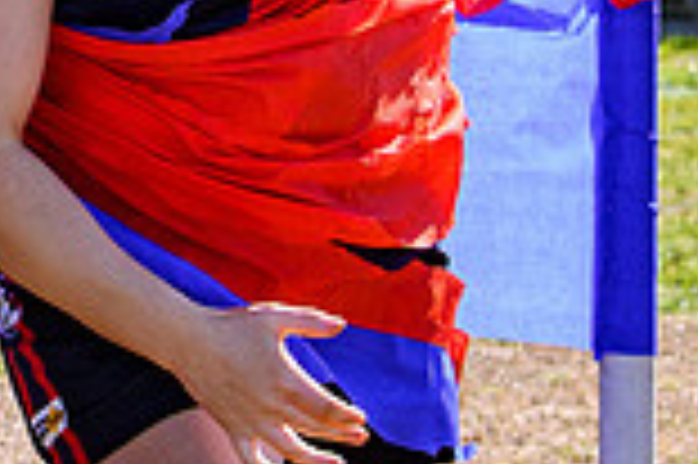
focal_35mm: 455
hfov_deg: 4.5
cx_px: -431
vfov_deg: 3.0
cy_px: -387
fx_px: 8813
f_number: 5.6
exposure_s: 1/1600
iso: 250
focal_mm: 70
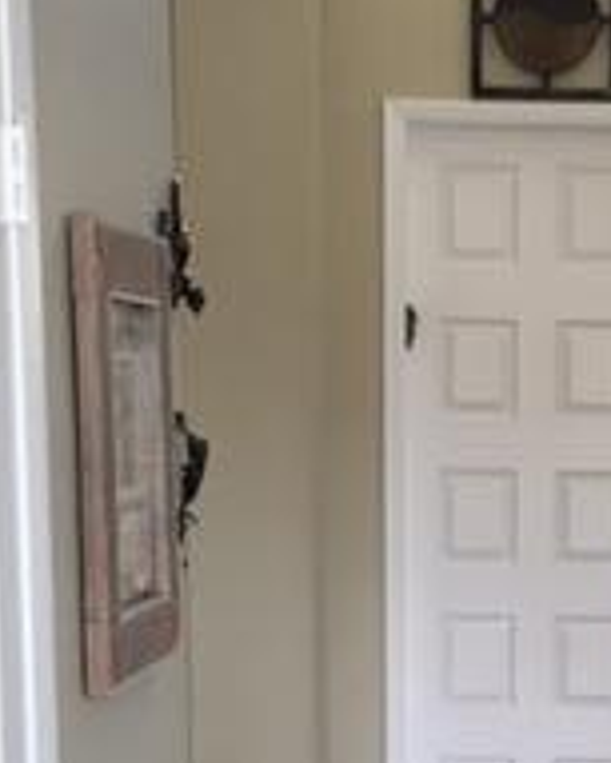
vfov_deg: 19.5
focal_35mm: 95
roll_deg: -1.1
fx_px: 2146
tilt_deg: -13.6
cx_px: 587
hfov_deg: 15.9
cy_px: 791
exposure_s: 1/30
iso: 32
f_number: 2.2
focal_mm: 4.15
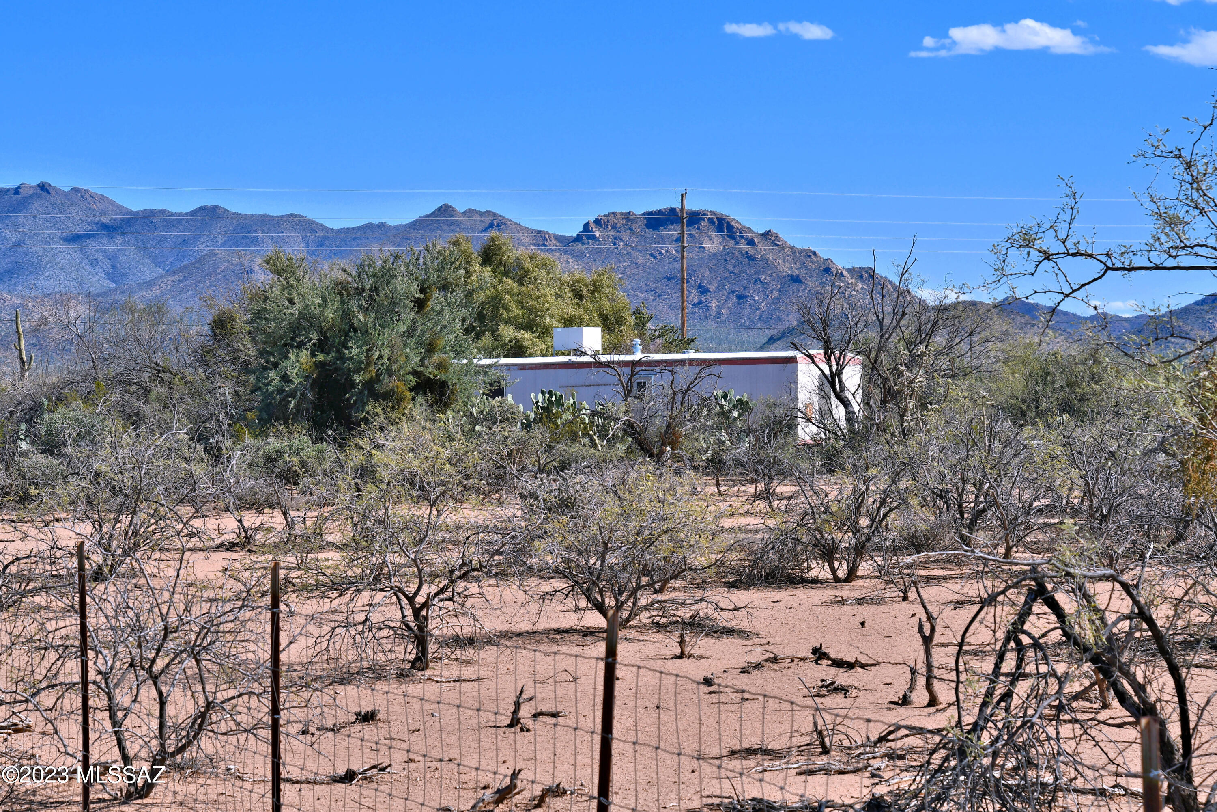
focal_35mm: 93
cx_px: 608
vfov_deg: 14.7
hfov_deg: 21.9
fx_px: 3144
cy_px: 406
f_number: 8
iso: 110
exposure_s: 1/500
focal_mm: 62
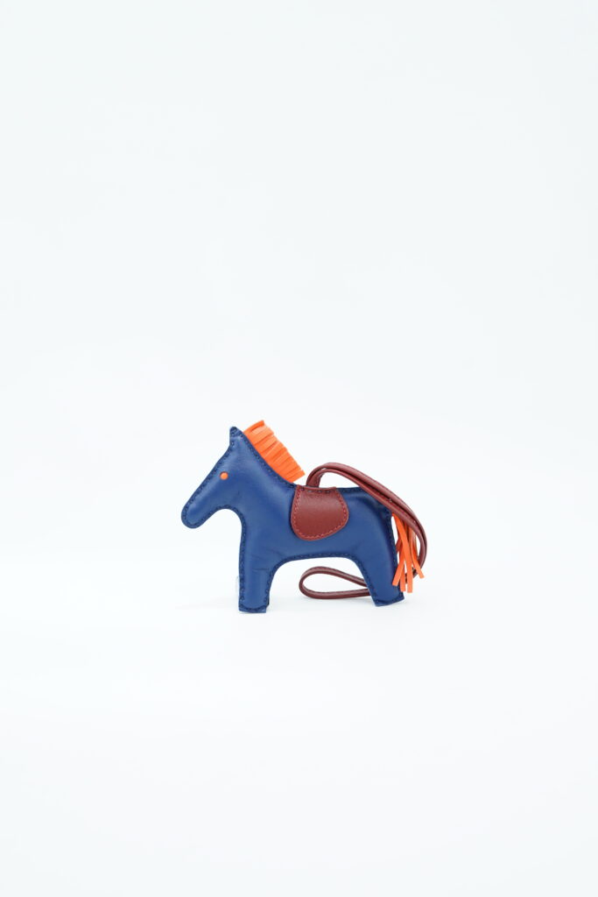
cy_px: 448
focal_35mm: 50
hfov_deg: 27.0
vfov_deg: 39.6
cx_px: 299
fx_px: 1245
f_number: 6.3
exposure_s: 1/6
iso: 640
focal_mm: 50
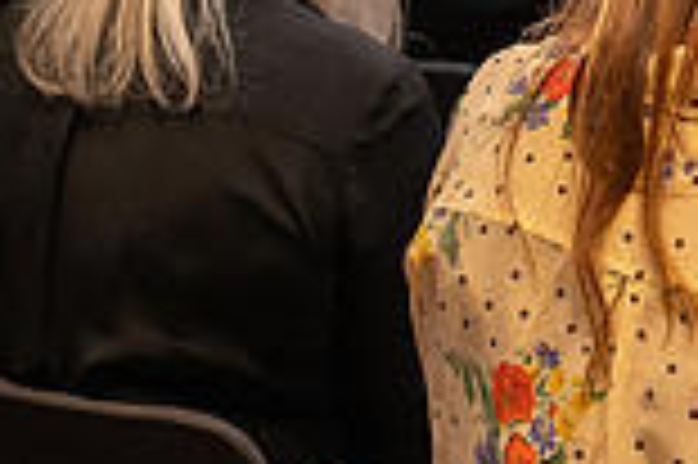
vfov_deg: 7.3
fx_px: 3622
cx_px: 113
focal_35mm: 187
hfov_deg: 11.0
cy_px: 173
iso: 2500
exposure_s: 1/400
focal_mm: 50
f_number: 3.5
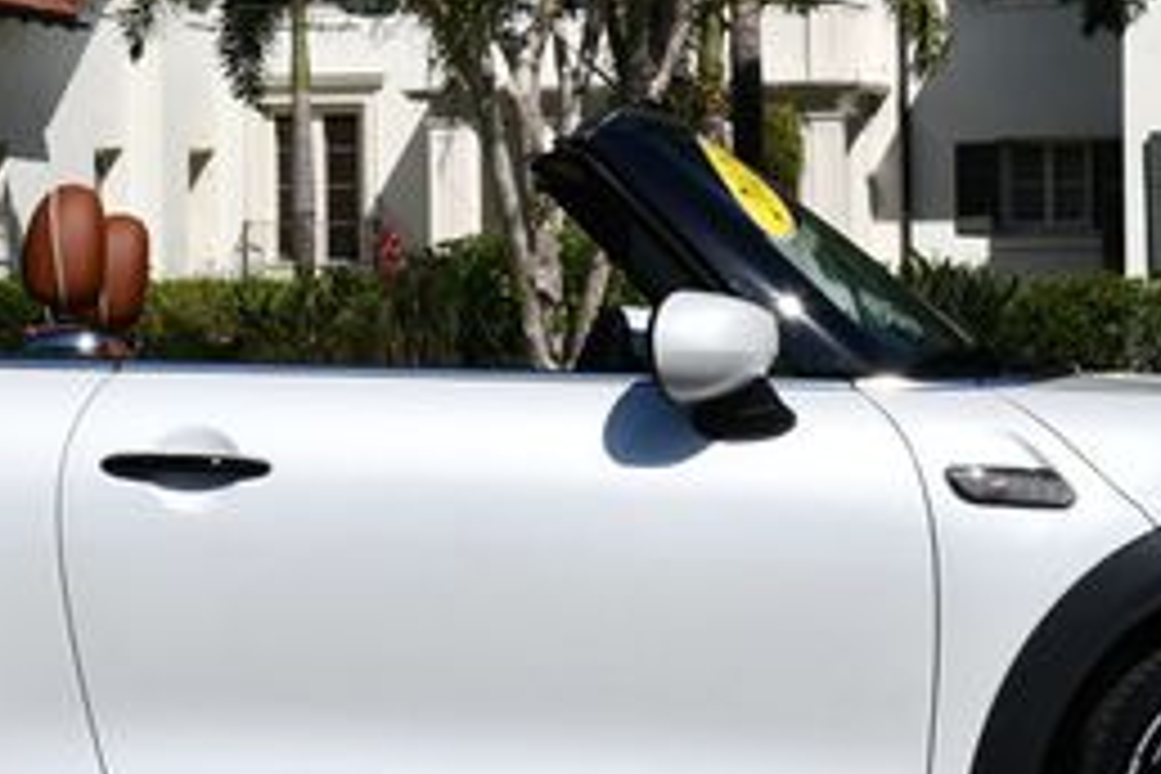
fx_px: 4805
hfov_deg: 13.8
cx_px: 454
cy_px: 189
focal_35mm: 149
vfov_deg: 9.2
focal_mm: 30
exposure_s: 1/320
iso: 100
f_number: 9
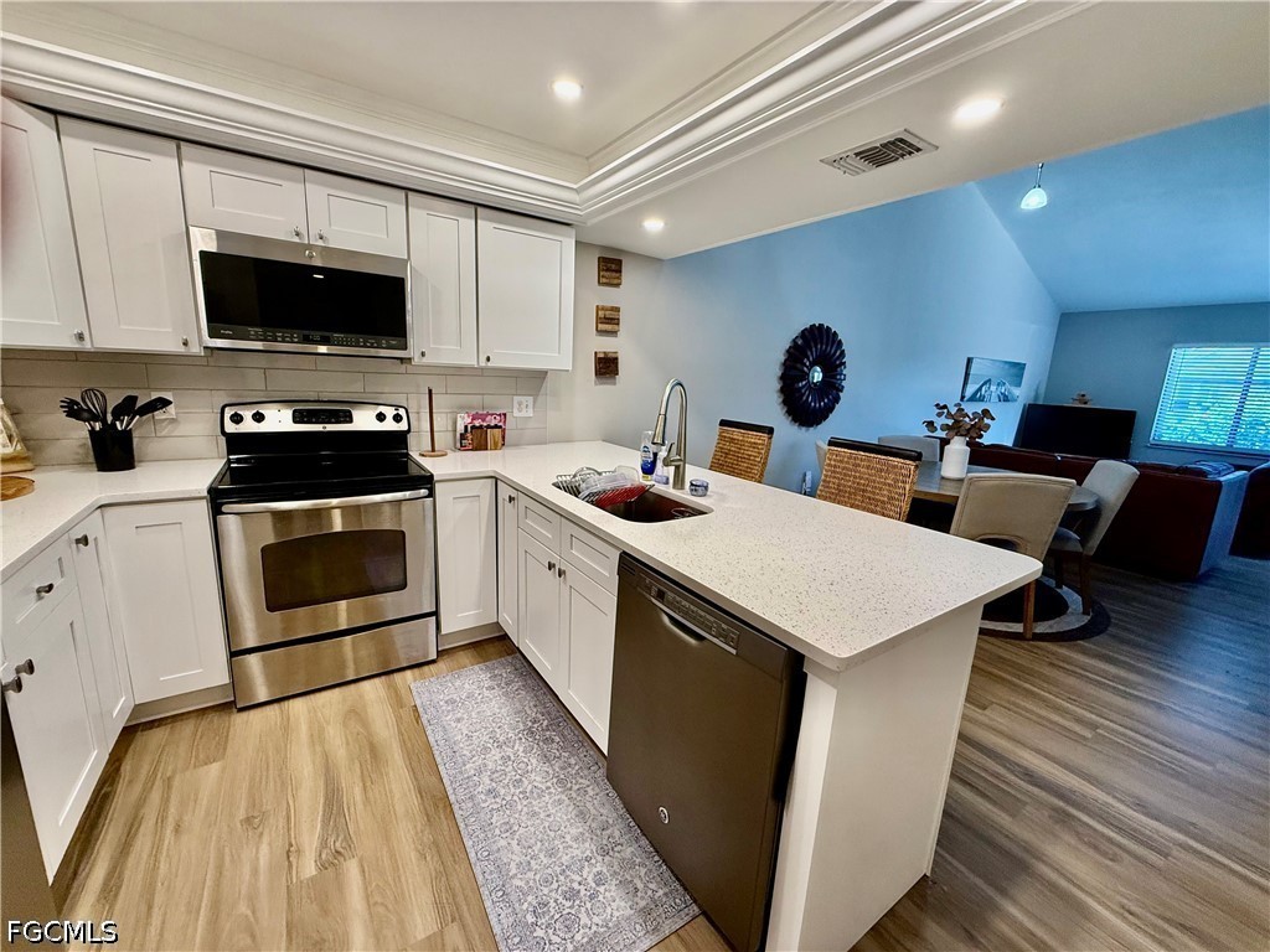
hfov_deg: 102.1
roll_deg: -3.9
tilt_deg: -11.5
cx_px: 635
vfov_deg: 85.7
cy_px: 476
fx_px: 514
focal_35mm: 14
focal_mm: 2.22
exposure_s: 1/120
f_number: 2.2
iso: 200
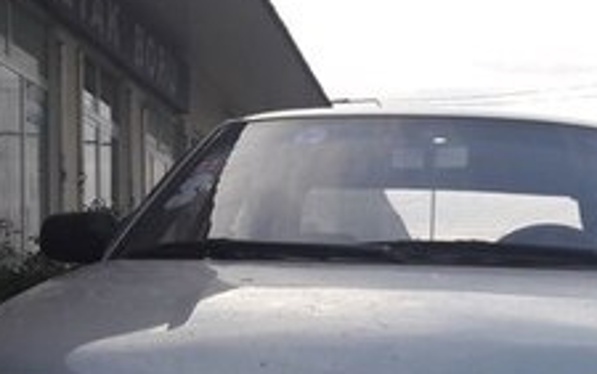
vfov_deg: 14.6
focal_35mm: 87
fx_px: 1417
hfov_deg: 23.4
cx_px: 478
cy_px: 426
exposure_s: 1/132
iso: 40
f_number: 1.9
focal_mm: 3.7
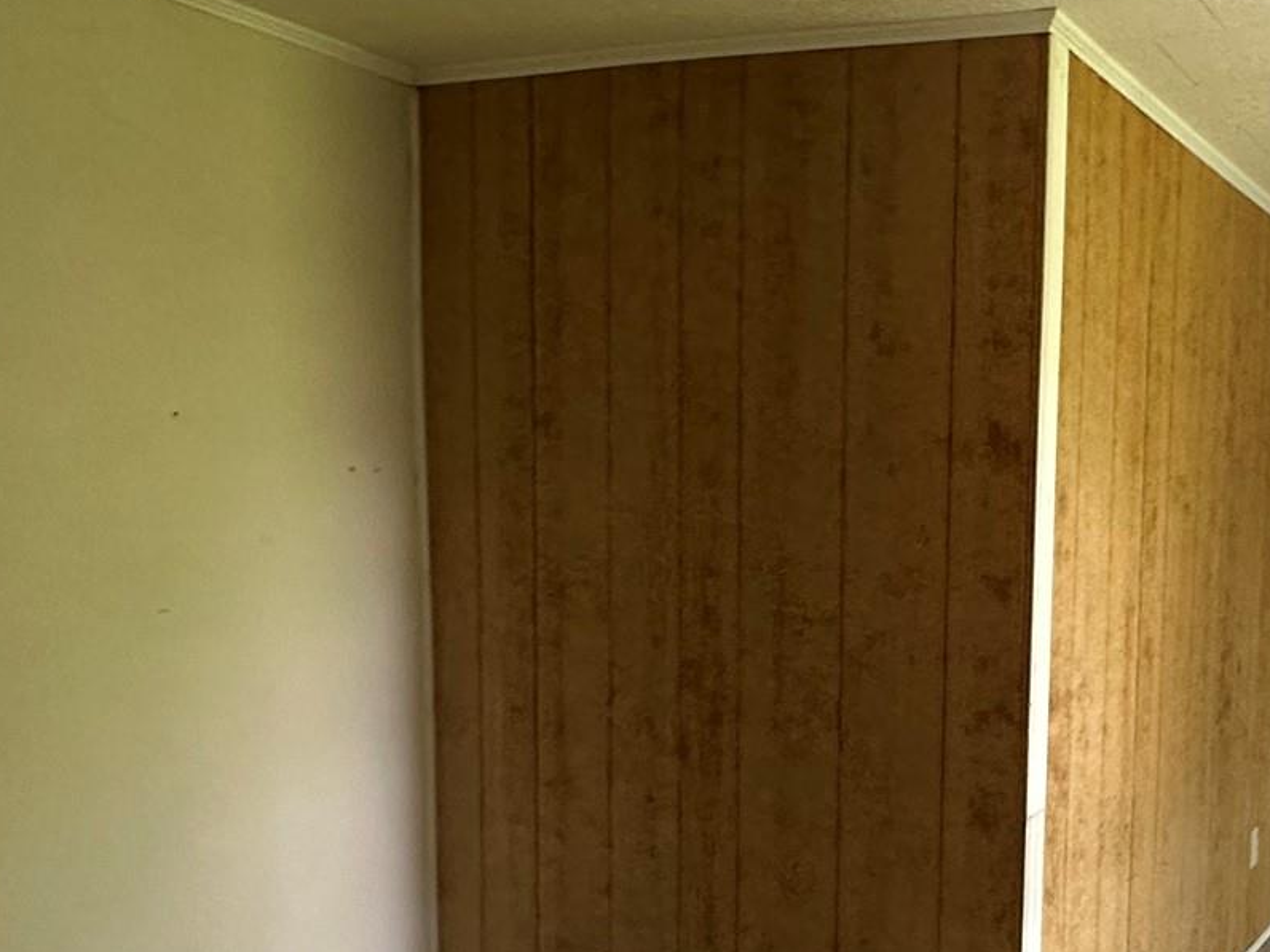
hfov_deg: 47.0
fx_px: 1321
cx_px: 1106
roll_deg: -2.6
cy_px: 639
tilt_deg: -5.2
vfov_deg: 39.2
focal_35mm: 36
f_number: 2.2
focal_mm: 2.22
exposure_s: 1/60
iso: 640
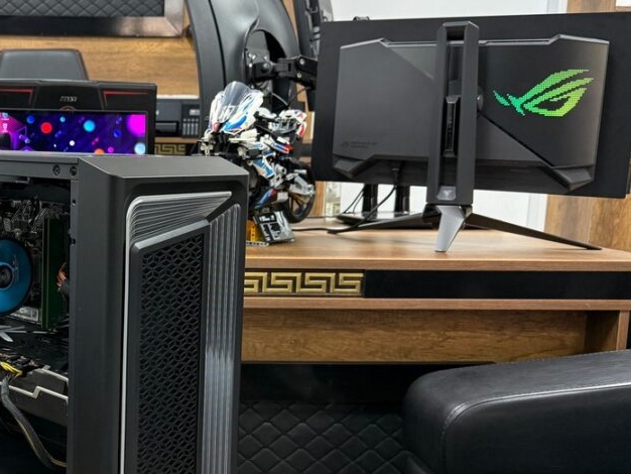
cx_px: 76
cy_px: 250
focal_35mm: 46
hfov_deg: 38.7
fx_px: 839
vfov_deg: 31.5
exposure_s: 1/50
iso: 200
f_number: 1.78
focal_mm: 6.76
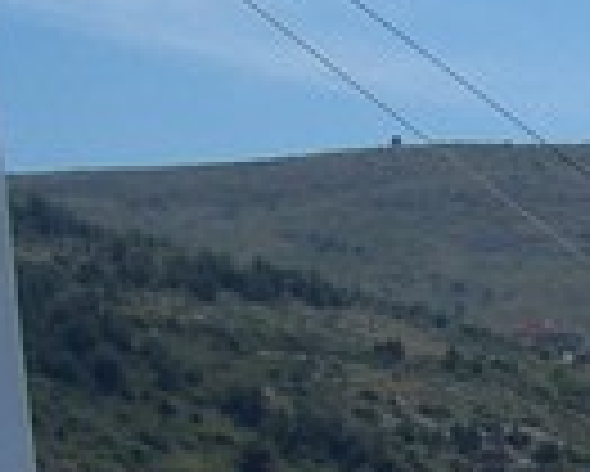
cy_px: 535
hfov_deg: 10.9
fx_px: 2831
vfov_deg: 9.4
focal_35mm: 162
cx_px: 1171
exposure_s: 1/750
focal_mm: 5.6
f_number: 5.6
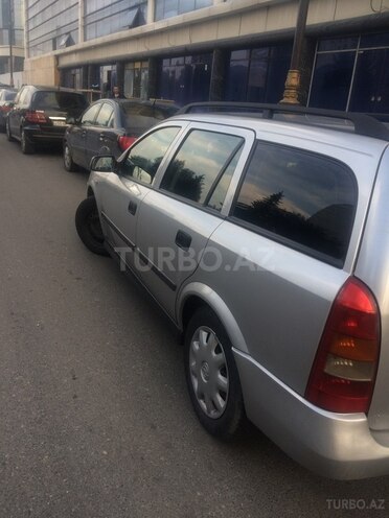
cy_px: 259
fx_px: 435
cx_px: 194
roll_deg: -6.6
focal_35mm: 29
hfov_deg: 48.2
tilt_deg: -18.9
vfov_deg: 61.7
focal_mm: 4.15
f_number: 2.2
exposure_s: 1/139
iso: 32
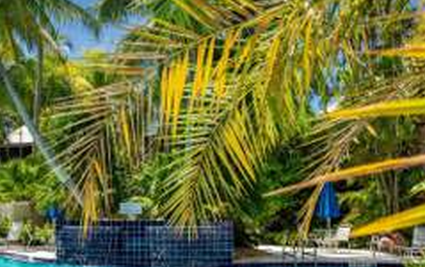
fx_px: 580
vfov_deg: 25.5
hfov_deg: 38.0
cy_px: 209
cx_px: 55
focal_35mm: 50
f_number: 9
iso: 160
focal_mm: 24.5
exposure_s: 1/400
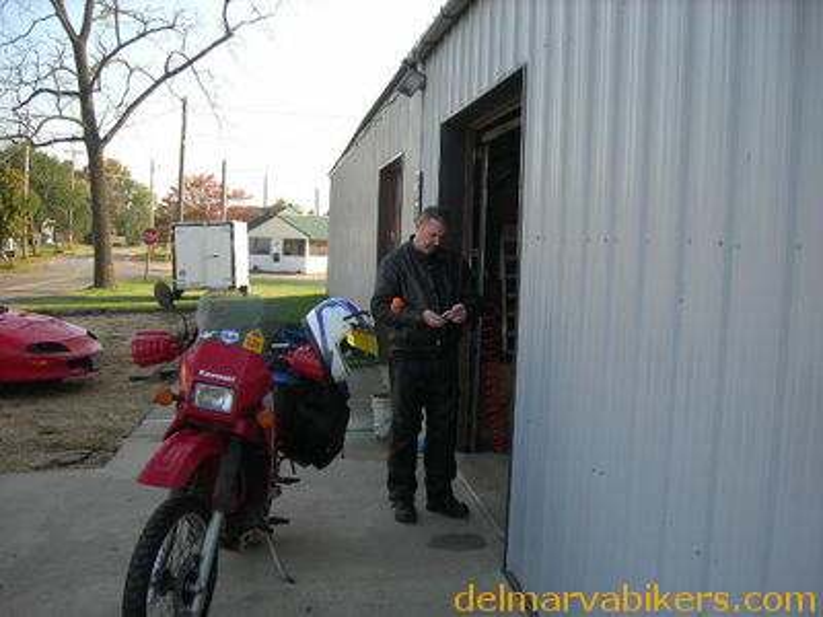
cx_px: 412
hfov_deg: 49.0
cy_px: 308
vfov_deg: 37.7
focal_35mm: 38
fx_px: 903
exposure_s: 1/160
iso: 50
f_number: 3.2
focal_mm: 6.3
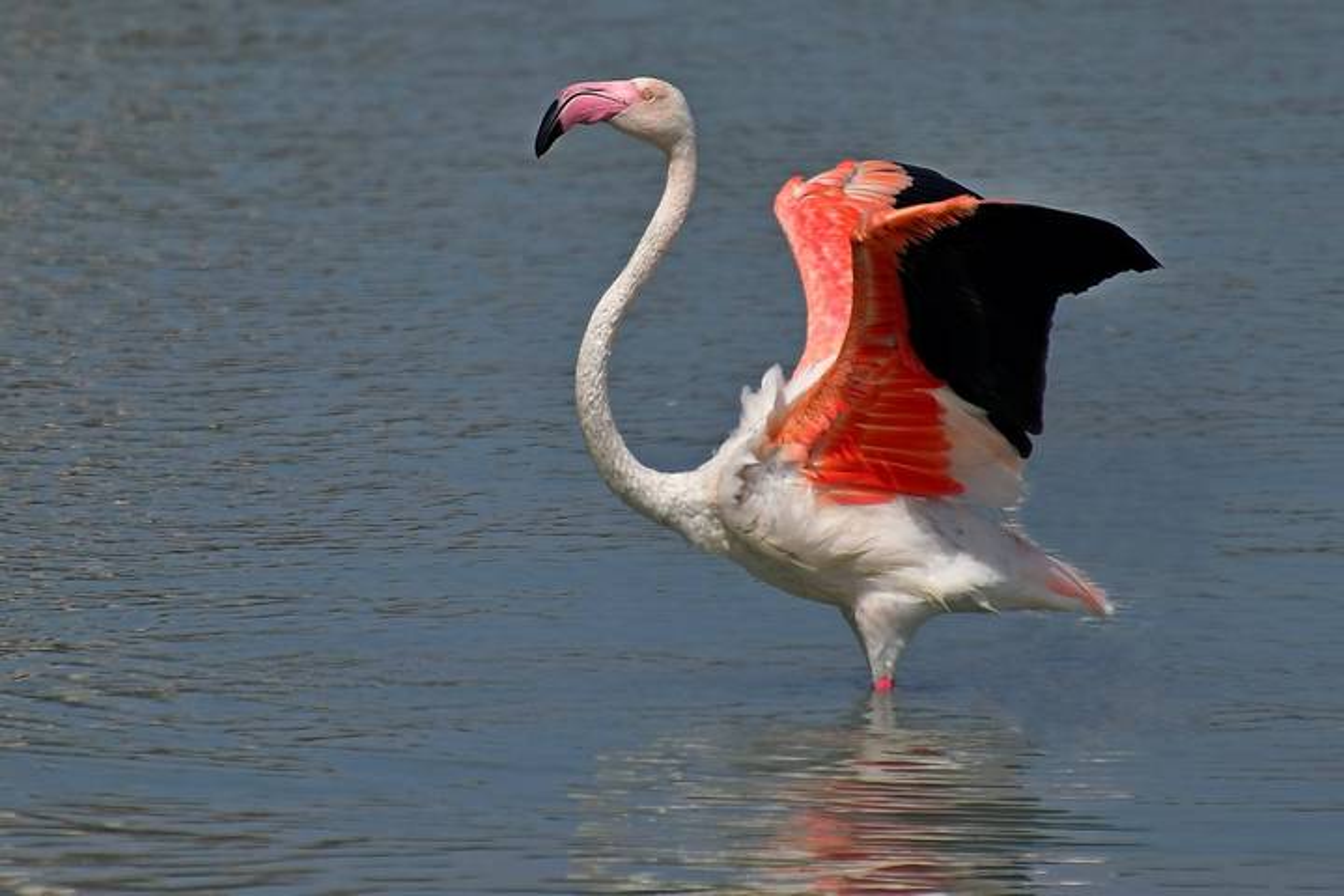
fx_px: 16799
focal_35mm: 450
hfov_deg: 4.6
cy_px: 448
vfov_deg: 3.1
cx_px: 672
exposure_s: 1/2000
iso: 180
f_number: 5.6
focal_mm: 300
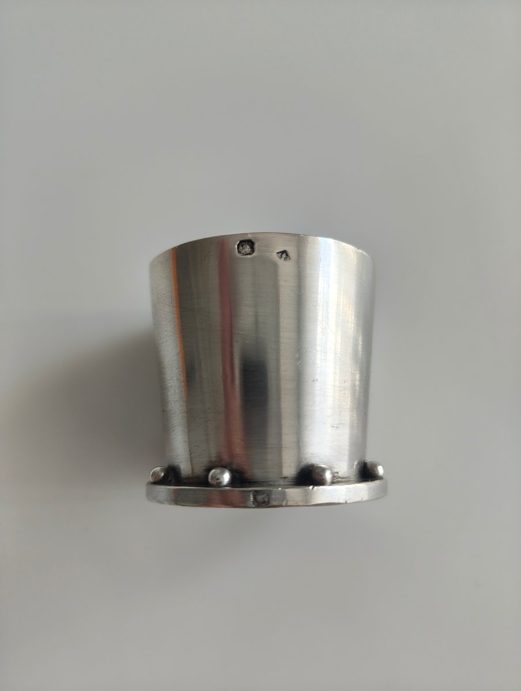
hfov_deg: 57.0
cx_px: 260
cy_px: 346
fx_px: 480
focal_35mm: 24
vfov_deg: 71.5
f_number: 1.88
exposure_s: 1/100
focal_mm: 5.56
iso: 151
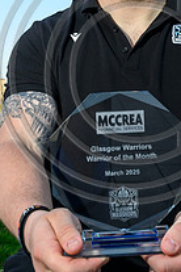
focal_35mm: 76
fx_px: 573
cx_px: 127
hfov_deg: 17.9
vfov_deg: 26.3
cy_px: 71
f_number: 10
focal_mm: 35
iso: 320
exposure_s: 1/250
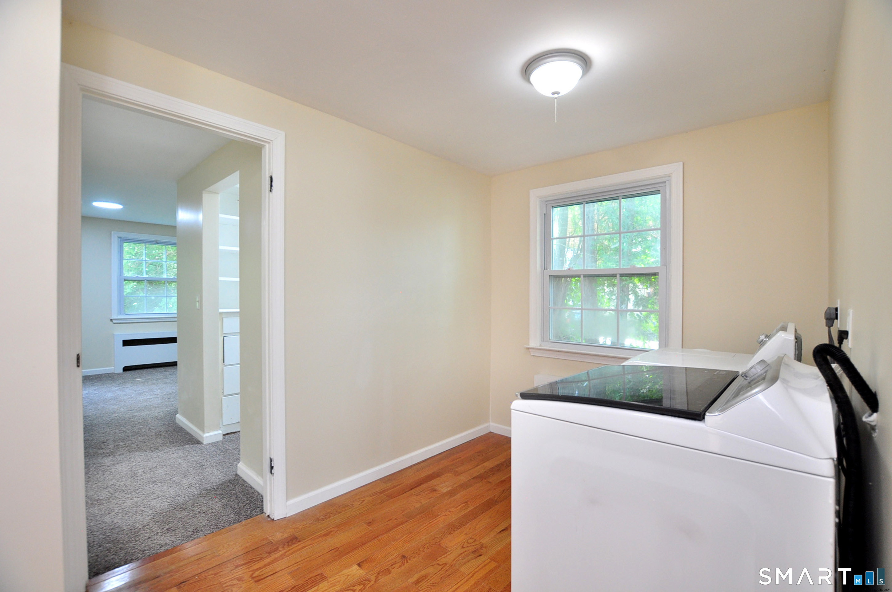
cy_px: 296
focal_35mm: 15
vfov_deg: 77.2
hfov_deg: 100.5
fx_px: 371
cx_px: 446
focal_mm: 10
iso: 640
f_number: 4.5
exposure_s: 1/30
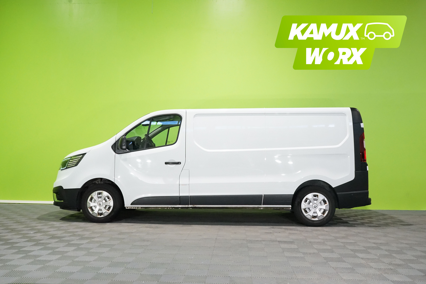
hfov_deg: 60.3
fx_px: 367
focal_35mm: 31
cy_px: 142
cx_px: 213
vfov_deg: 42.3
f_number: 8
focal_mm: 31
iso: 6400
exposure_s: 1/125
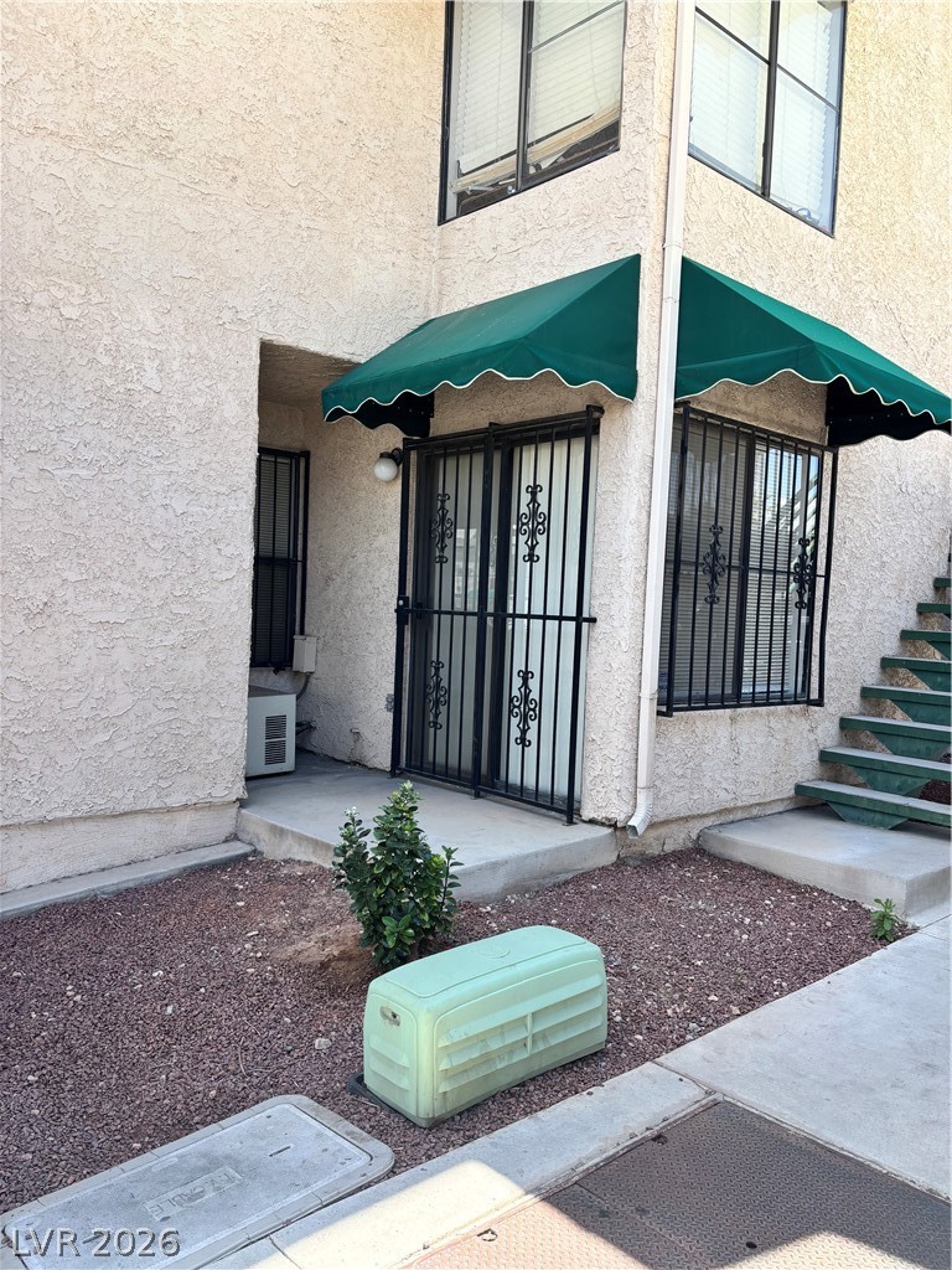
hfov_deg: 53.1
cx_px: 476
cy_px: 635
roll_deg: -2.7
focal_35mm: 26
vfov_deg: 67.3
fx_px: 953
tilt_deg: -2.2
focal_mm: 5.96
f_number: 1.6
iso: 50
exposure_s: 1/787
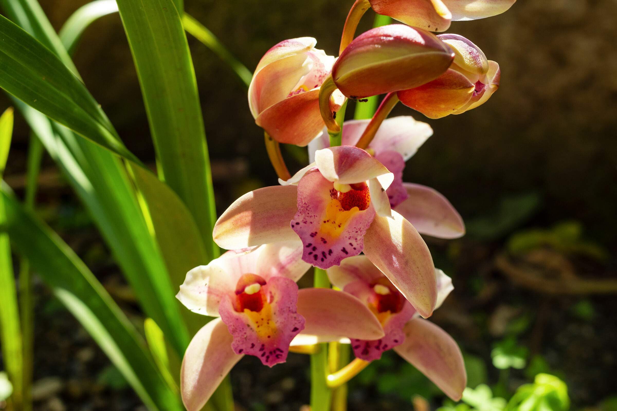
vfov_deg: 25.8
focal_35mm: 52
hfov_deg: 37.9
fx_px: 900
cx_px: 308
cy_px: 206
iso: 100
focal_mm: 35
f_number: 4.5
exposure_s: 1/200
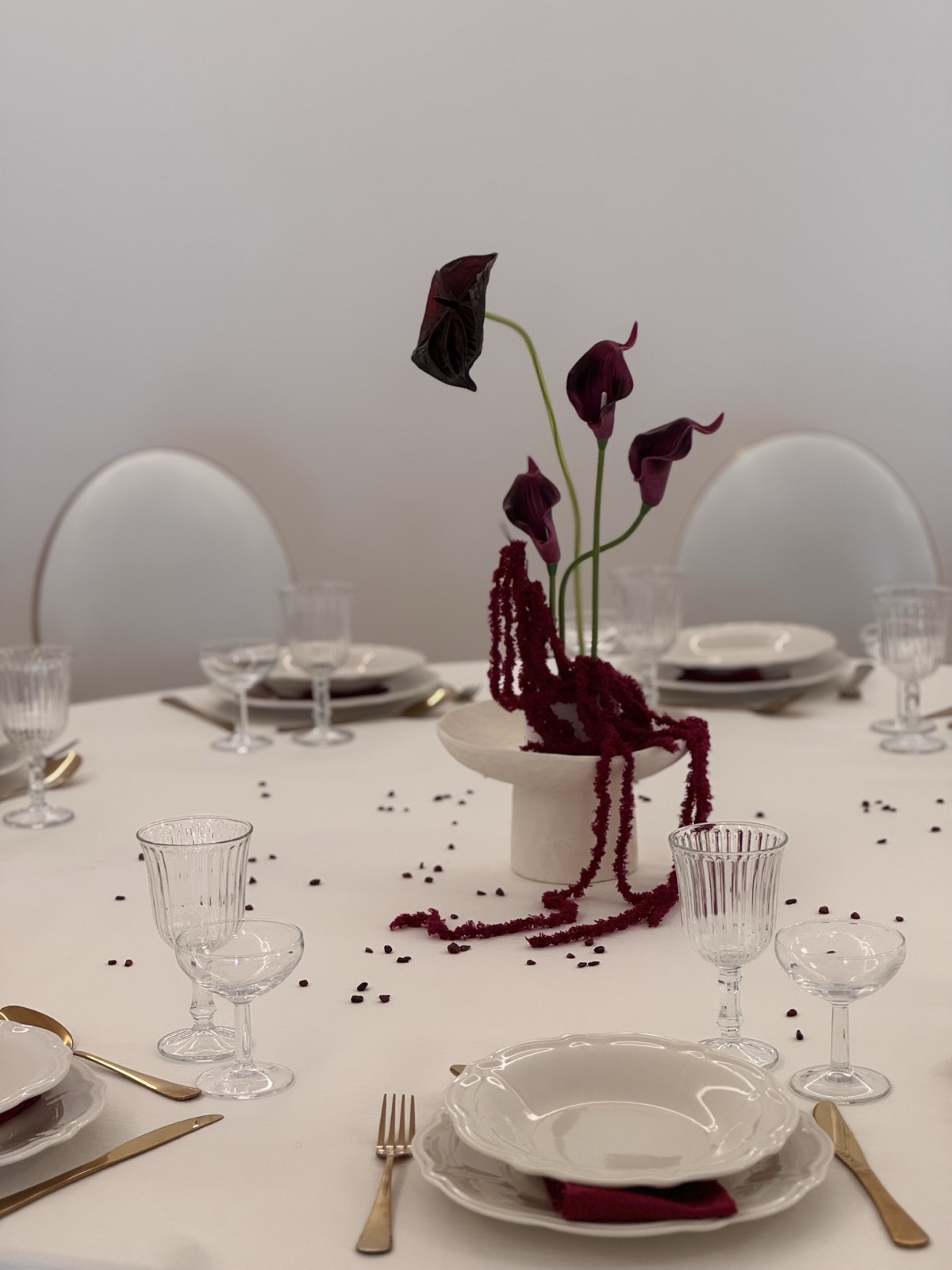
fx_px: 2824
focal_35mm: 77
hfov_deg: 19.1
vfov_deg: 25.3
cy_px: 635
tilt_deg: -10.1
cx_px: 476
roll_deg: +0.8
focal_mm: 9
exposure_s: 1/99
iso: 125
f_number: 2.8
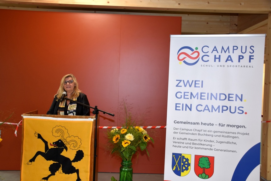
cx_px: 136
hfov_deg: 49.5
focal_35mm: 39
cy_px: 90
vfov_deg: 34.3
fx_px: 294
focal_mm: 26
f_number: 4
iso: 400
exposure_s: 1/60
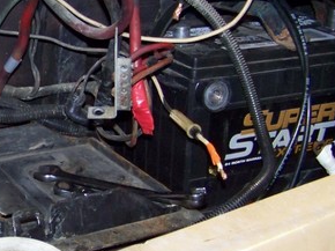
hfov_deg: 22.0
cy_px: 136
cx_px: 36
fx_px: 841
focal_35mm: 87
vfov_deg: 16.9
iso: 200
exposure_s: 1/30
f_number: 2.8
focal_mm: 5.85
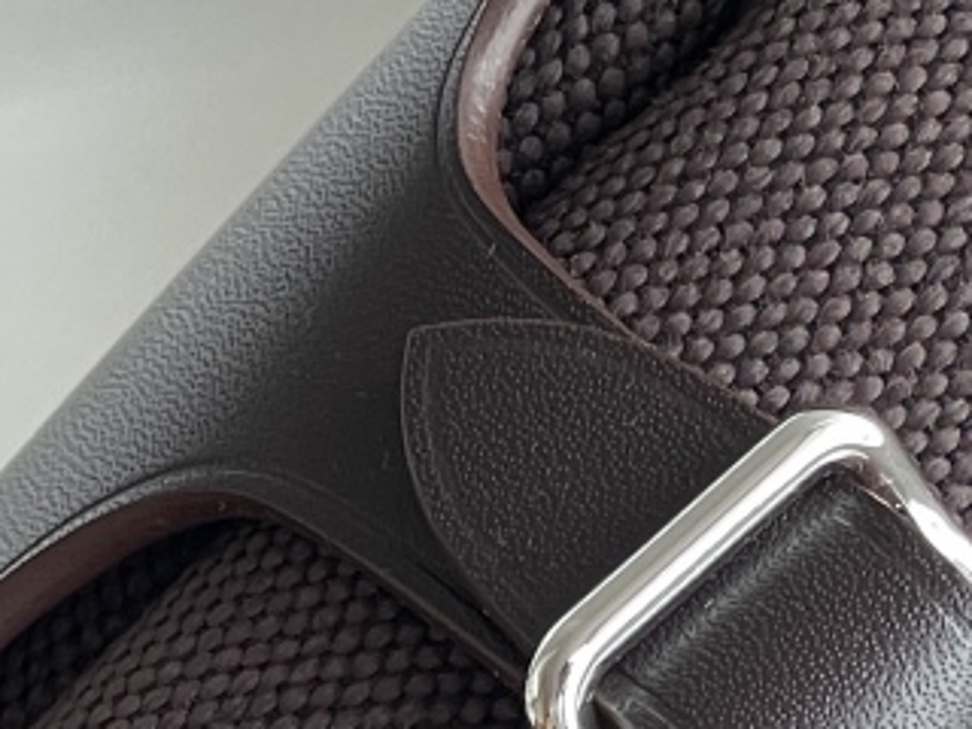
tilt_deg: -53.5
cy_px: 933
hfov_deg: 8.5
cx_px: 562
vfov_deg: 6.3
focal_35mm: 234
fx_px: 6571
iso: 25
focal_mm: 6
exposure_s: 1/99
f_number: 2
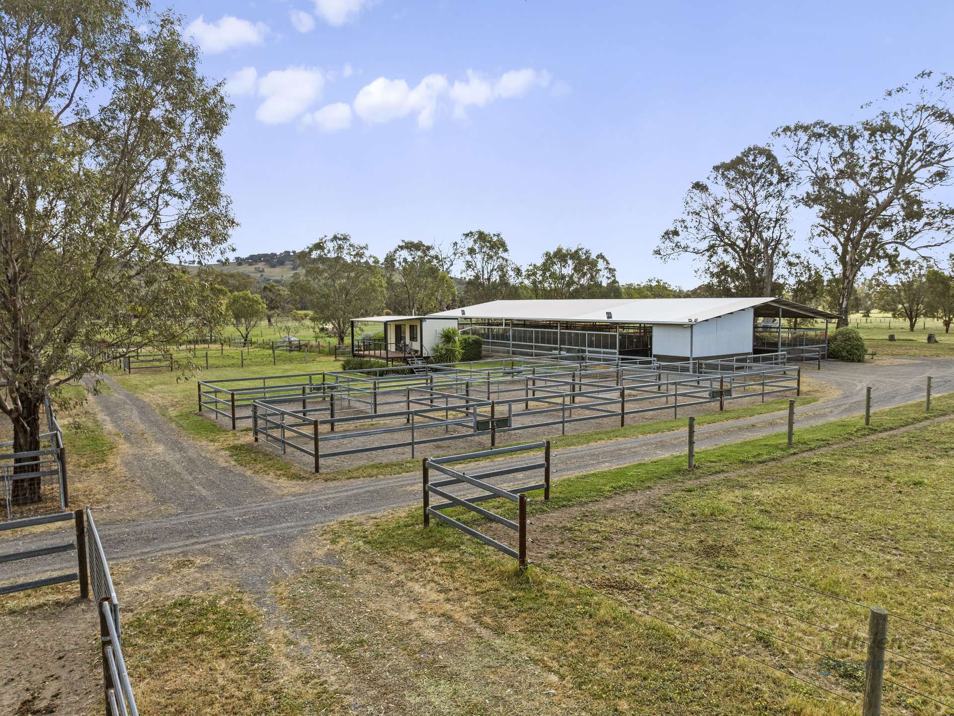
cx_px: 477
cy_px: 358
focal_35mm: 24
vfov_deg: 56.8
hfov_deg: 71.6
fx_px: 661
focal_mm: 12.29
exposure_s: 1/3200
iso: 410
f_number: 2.8
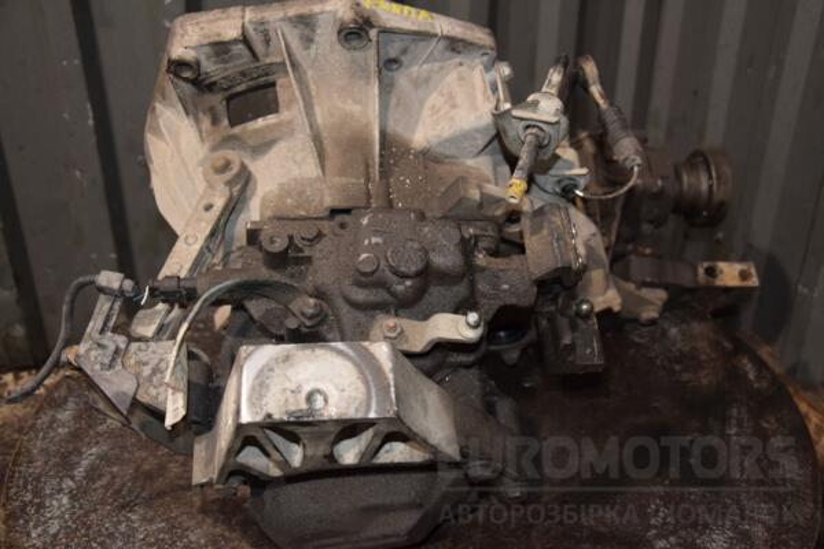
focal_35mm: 39
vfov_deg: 34.2
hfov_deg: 49.6
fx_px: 893
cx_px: 412
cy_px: 274
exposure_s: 1/60
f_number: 5
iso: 800
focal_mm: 26
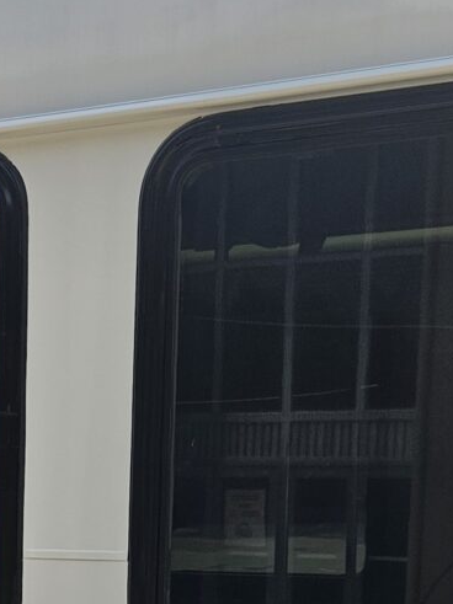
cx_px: -14
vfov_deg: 20.4
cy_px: 723
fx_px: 1571
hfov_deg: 16.0
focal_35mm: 90
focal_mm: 5.4
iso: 25
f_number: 1.8
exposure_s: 1/2828
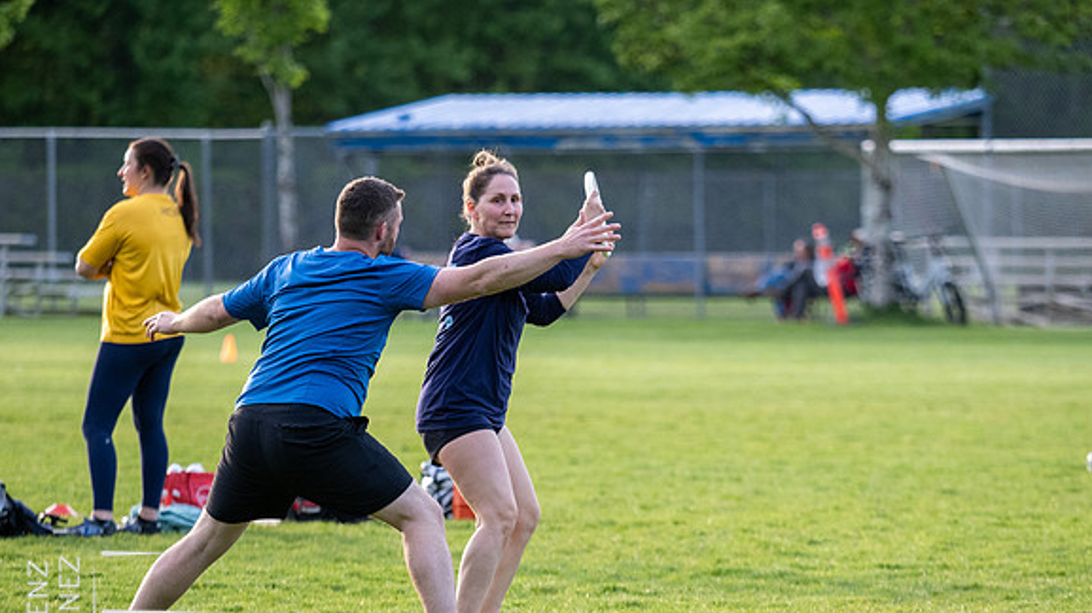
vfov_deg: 3.5
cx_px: 634
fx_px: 9957
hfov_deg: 6.3
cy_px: 345
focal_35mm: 344
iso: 640
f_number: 2.8
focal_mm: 135
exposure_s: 1/1000
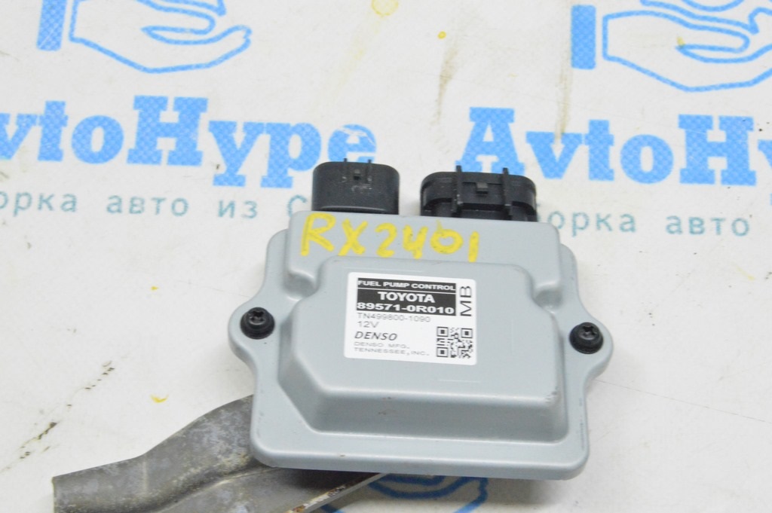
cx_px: 386
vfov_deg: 20.1
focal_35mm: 68
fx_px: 1446
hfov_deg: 29.9
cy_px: 256
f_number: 20
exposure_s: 1/20
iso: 6400
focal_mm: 45
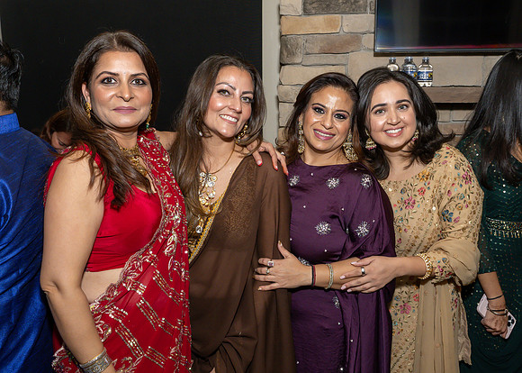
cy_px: 172
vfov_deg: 40.2
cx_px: 272
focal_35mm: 34
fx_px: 509
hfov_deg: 54.3
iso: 640
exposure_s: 1/250
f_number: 8
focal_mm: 17
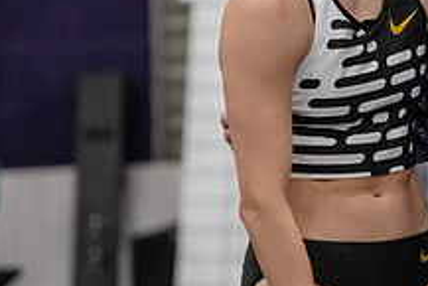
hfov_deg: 5.5
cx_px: 501
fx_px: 4449
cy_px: -21
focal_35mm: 374
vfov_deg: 3.7
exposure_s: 1/800
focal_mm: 140
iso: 6400
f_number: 2.8
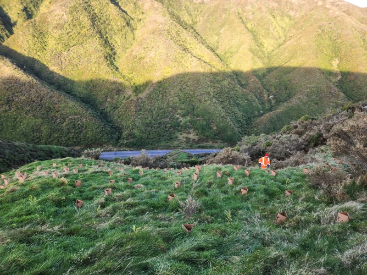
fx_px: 244
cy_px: 138
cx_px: 184
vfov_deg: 58.9
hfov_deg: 73.9
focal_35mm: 23
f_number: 1.8
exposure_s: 1/180
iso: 25
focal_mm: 5.4
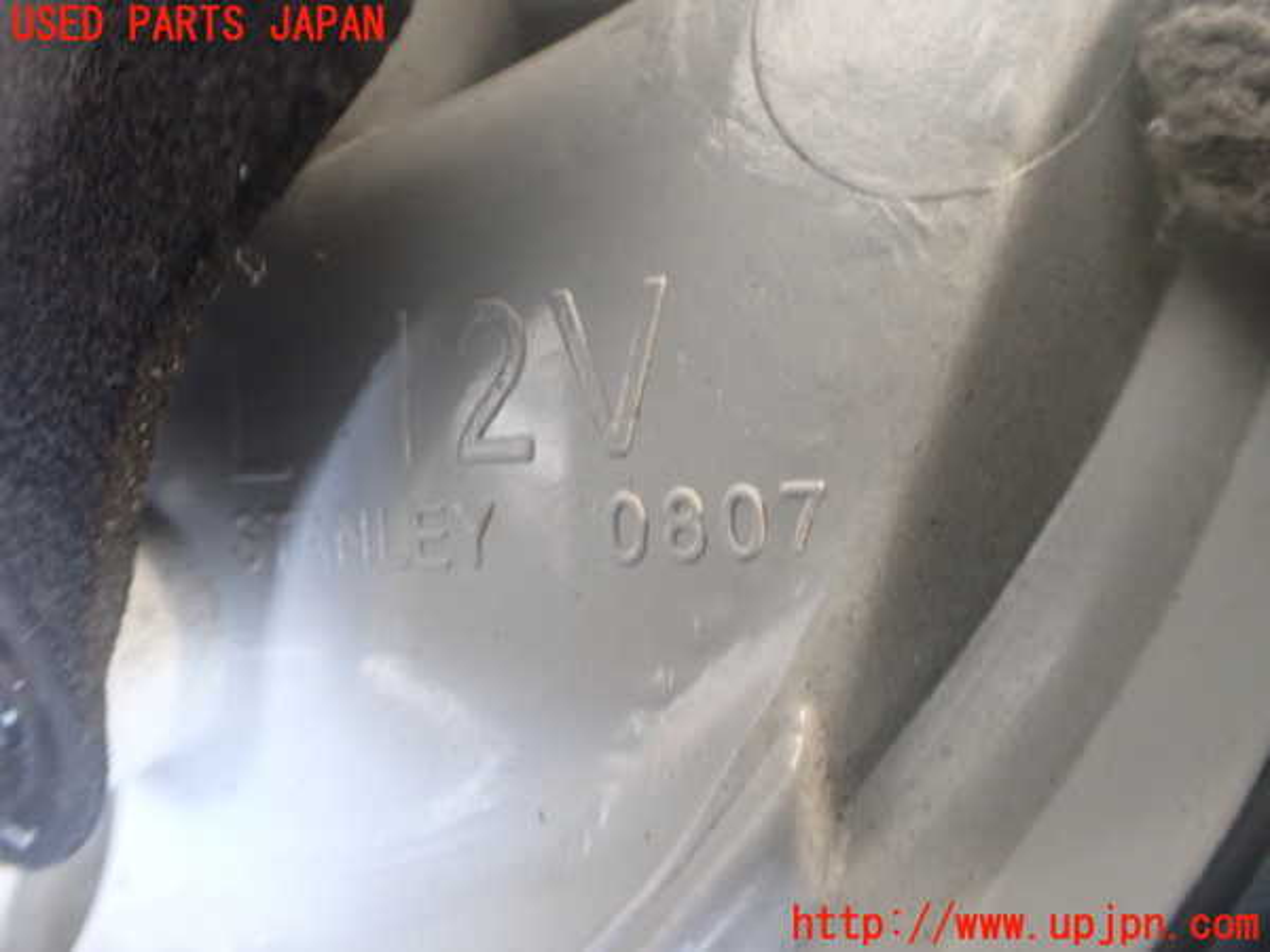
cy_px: 476
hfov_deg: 60.0
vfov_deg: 46.8
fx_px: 1101
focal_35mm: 30
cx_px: 635
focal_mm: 5.4
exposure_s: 1/40
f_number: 2.3
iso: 800
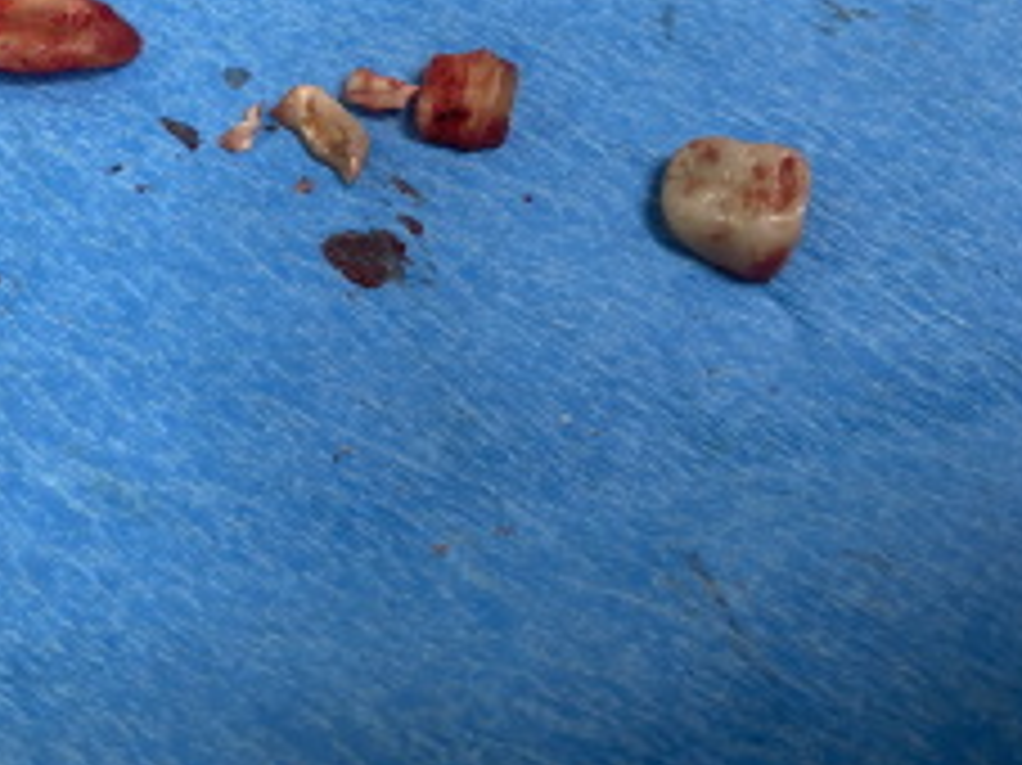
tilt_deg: -65.9
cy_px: 225
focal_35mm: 42
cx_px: 221
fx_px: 1239
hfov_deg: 43.0
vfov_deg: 33.8
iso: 100
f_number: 1.8
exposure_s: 1/60
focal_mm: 4.25
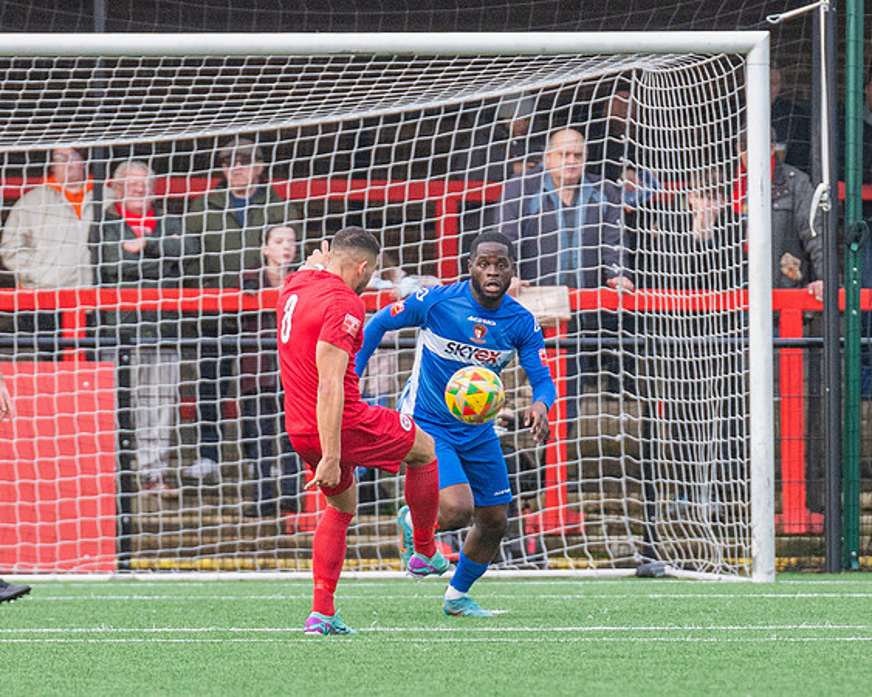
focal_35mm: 910
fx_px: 23468
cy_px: 265
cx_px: 443
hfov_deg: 2.1
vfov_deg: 1.7
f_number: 4
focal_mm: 300
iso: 1600
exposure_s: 1/1600
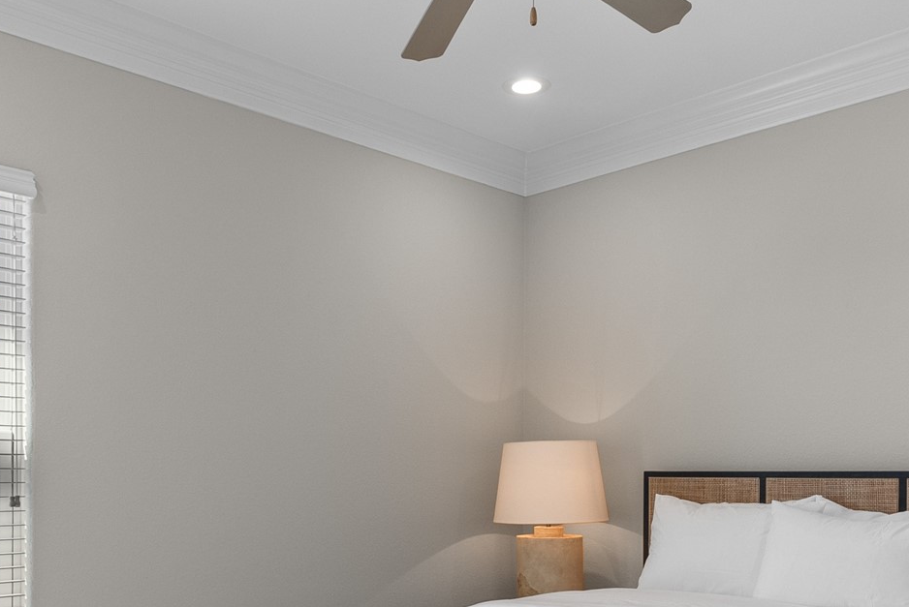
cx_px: 417
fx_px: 935
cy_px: 473
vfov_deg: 35.0
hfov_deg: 51.8
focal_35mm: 37
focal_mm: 16
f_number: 8
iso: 1000
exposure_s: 1/15
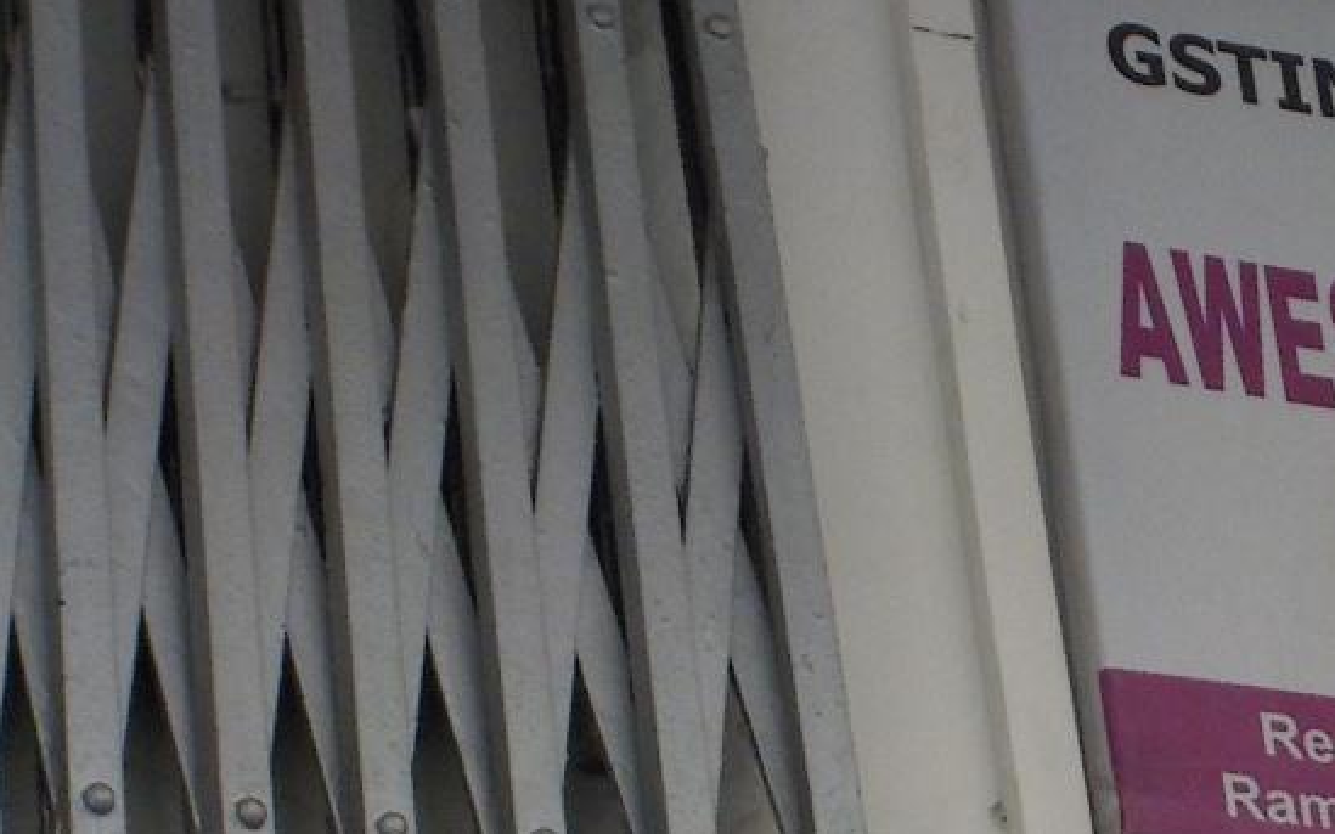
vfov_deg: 7.4
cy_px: 576
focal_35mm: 178
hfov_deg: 11.7
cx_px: 1201
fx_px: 6476
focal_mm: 12.3
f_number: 5.9
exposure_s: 1/60
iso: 400
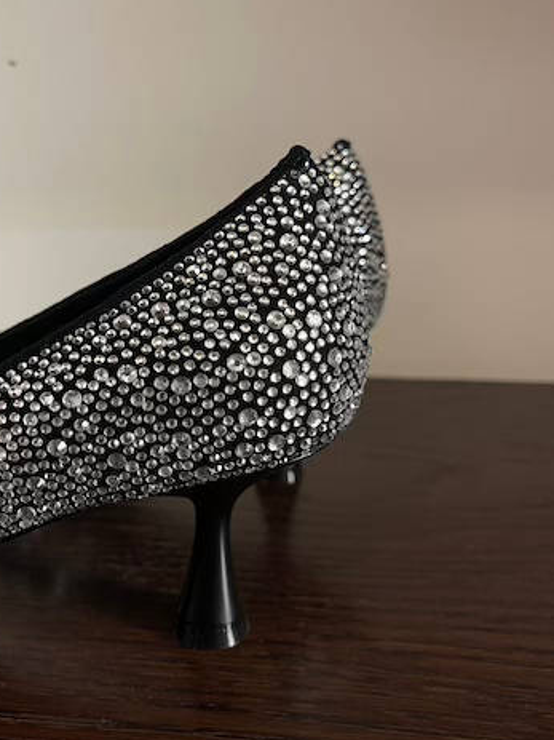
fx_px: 769
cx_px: 196
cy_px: 362
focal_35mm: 36
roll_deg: +0.5
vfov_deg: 51.4
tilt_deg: -11.7
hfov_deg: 39.3
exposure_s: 1/63
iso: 125
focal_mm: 5.1
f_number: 1.6
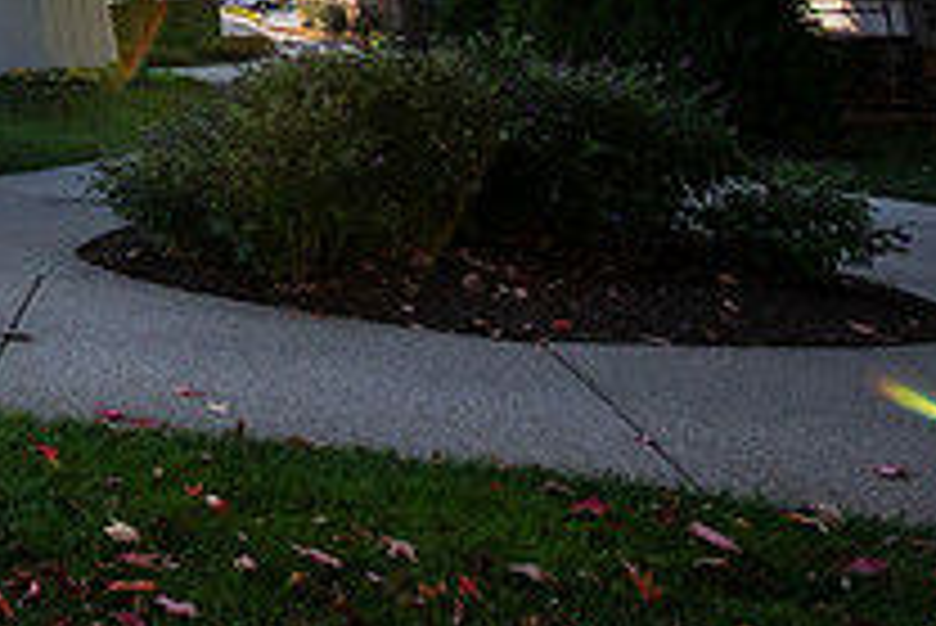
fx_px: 1379
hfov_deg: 29.1
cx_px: -328
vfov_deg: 22.5
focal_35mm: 53
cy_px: -214
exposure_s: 1/125
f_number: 18
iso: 800
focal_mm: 19
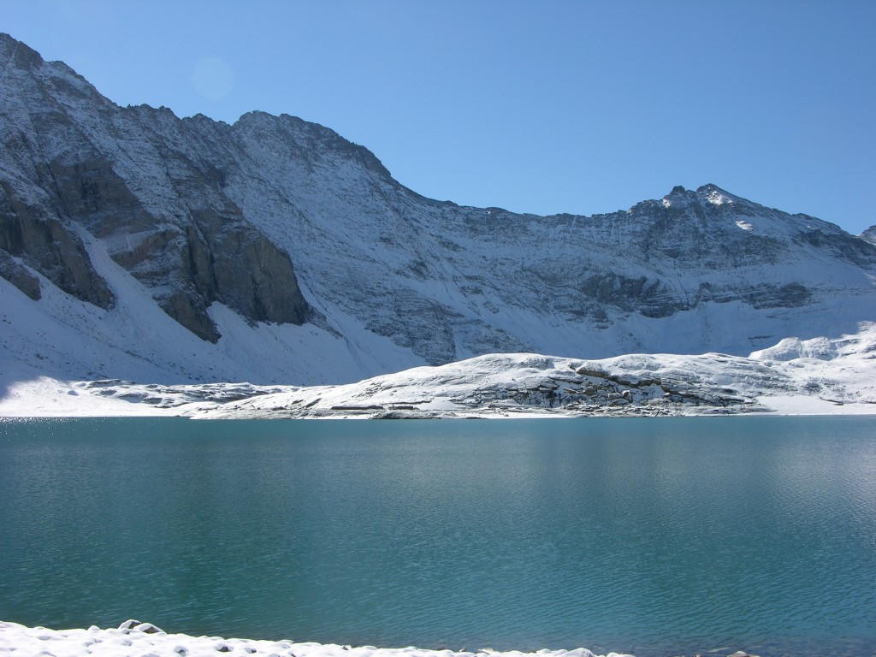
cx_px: 438
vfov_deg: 31.5
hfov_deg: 41.2
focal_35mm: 46
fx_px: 1164
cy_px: 328
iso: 50
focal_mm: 11.6
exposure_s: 1/270
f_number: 6.7
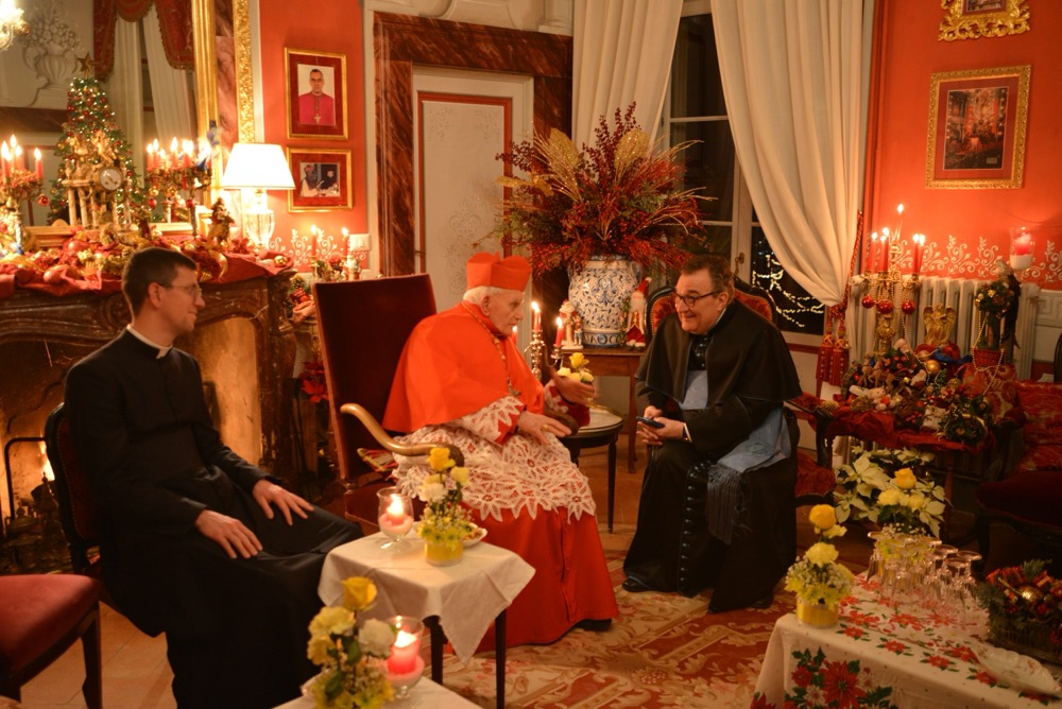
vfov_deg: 37.9
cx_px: 531
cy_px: 354
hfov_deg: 54.4
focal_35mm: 35
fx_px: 1033
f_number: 2.8
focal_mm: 35
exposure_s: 1/25
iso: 1600
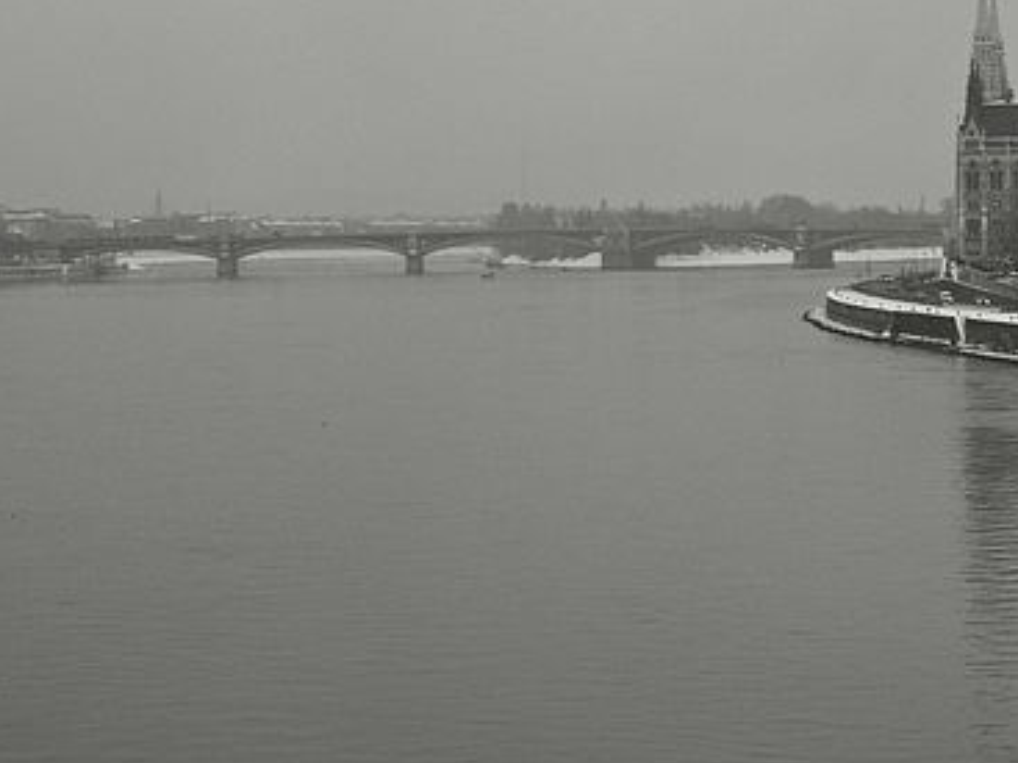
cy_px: 122
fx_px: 3587
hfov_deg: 16.1
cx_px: 677
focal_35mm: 122
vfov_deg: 12.1
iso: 64
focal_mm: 15
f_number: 4.4
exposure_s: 1/80
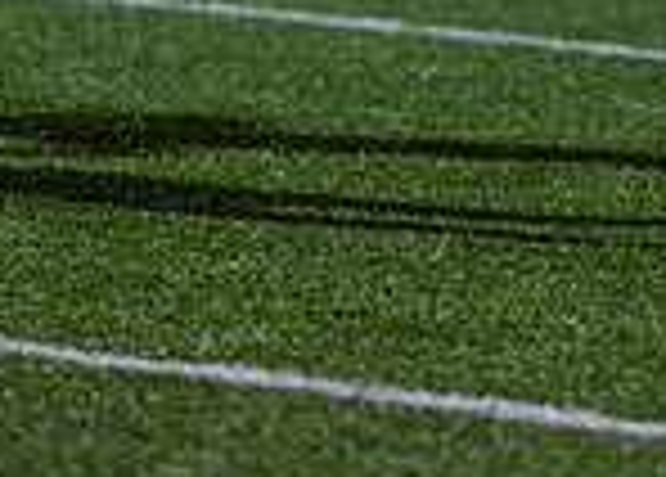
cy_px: -453
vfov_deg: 1.8
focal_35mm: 794
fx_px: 15032
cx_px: 1022
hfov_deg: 2.5
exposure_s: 1/1250
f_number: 1.8
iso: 1600
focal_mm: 135
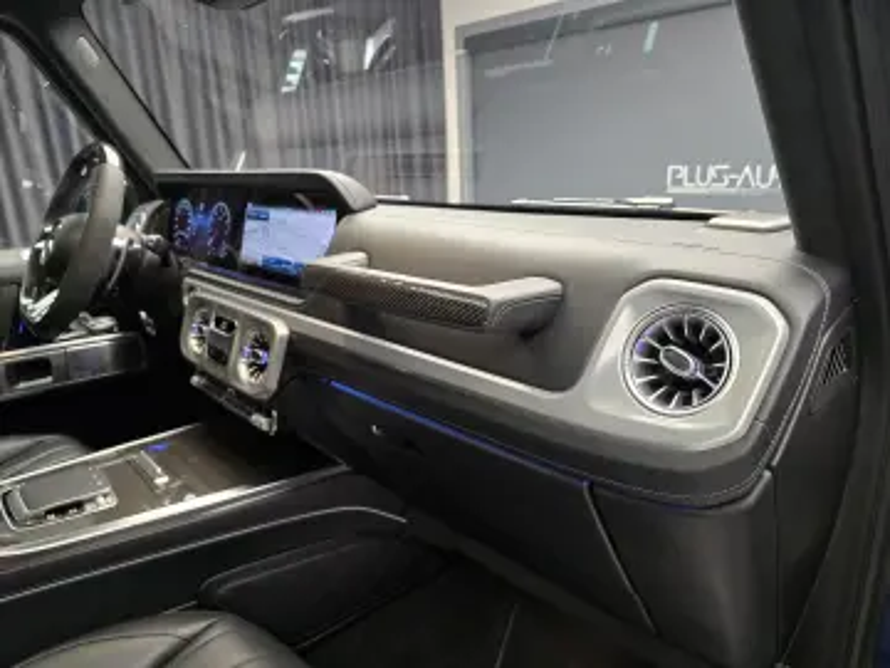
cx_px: 445
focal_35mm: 23
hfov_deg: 73.9
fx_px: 591
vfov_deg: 58.9
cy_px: 334
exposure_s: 1/100
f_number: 1.7
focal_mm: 6.3
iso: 400
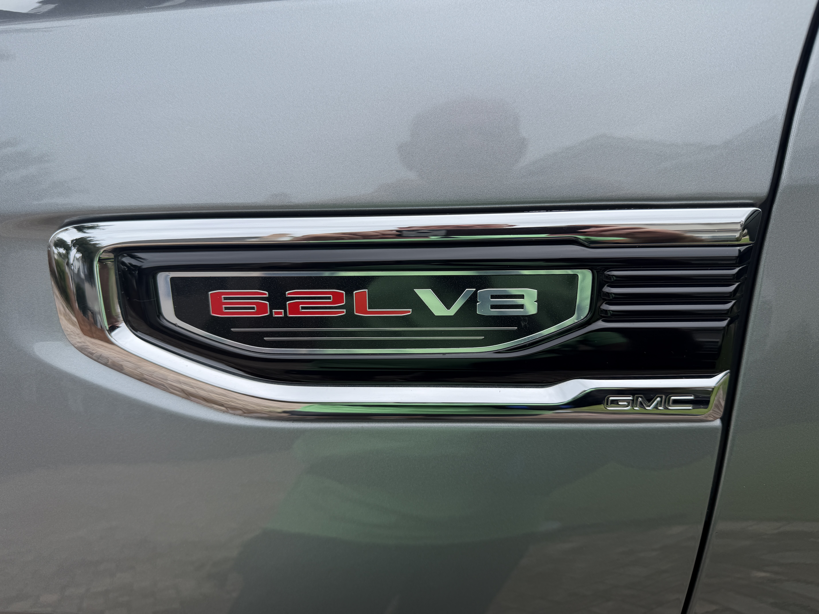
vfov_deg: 56.8
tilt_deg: -33.7
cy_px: 307
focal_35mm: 24
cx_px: 410
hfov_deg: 71.6
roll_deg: -0.2
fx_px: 568
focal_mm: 6.76
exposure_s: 1/1493
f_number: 1.78
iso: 80
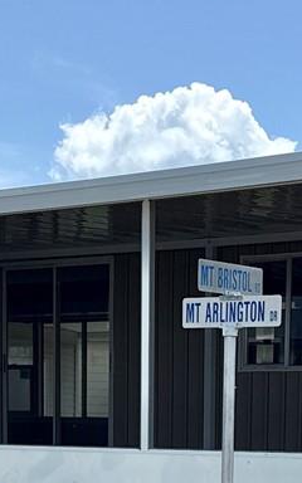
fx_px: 1396
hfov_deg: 12.3
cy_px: 553
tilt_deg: -6.1
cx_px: 174
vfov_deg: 18.7
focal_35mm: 106
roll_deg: -1.0
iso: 80
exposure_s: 1/5319
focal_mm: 6.76
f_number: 1.78
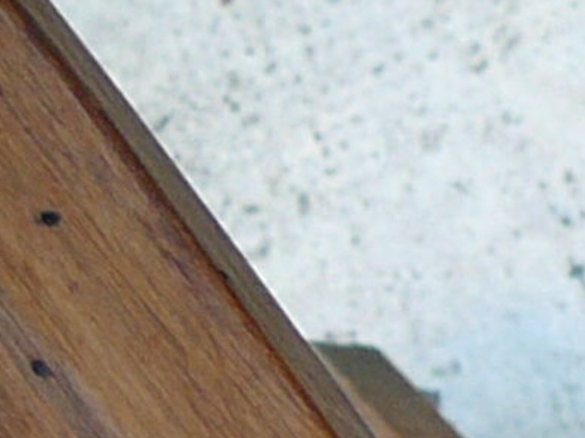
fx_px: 3885
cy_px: 970
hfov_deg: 7.4
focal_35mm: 230
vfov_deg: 6.2
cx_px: 1886
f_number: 2.8
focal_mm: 5.2
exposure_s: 1/50
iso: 80
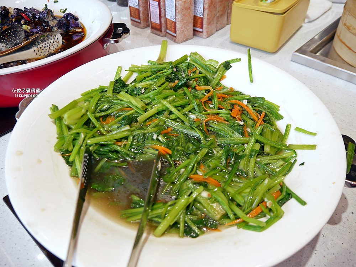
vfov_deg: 49.8
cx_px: 178
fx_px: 288
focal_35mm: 28
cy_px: 134
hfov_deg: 63.4
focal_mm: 14
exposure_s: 1/100
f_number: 3.5
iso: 200
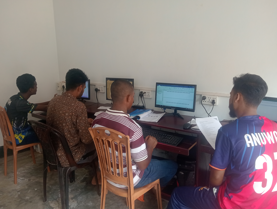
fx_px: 224
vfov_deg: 49.9
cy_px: 104
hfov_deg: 63.4
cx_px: 138
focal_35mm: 28
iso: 108
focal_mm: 3.98
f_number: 1.8
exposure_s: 1/40
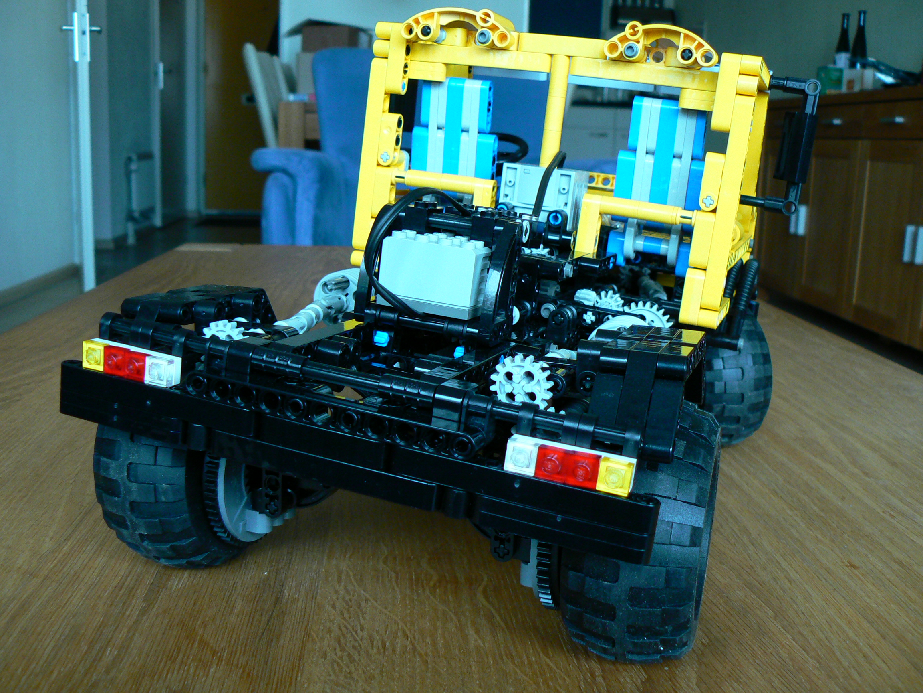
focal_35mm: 36
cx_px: 462
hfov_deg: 51.4
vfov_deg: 39.7
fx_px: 960
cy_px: 346
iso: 160
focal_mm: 6
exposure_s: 1/30
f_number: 2.8
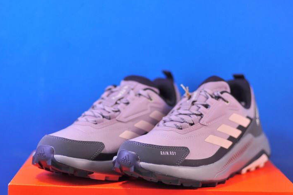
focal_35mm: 85
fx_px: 692
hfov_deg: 23.9
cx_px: 149
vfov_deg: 16.1
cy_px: 101
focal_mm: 50
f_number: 2
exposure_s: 1/320
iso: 250
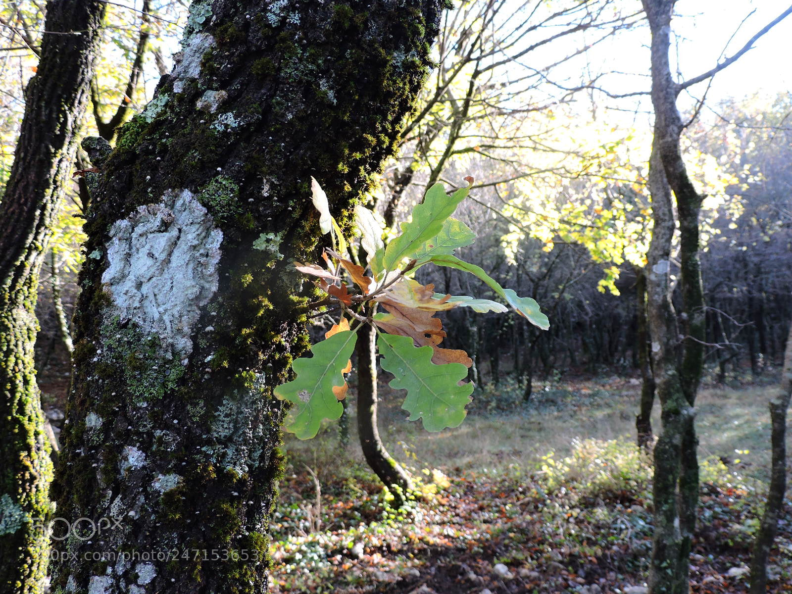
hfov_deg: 55.4
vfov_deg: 42.9
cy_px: 297
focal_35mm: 33
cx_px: 396
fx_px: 755
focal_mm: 5.9
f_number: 3.2
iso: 100
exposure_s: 1/60
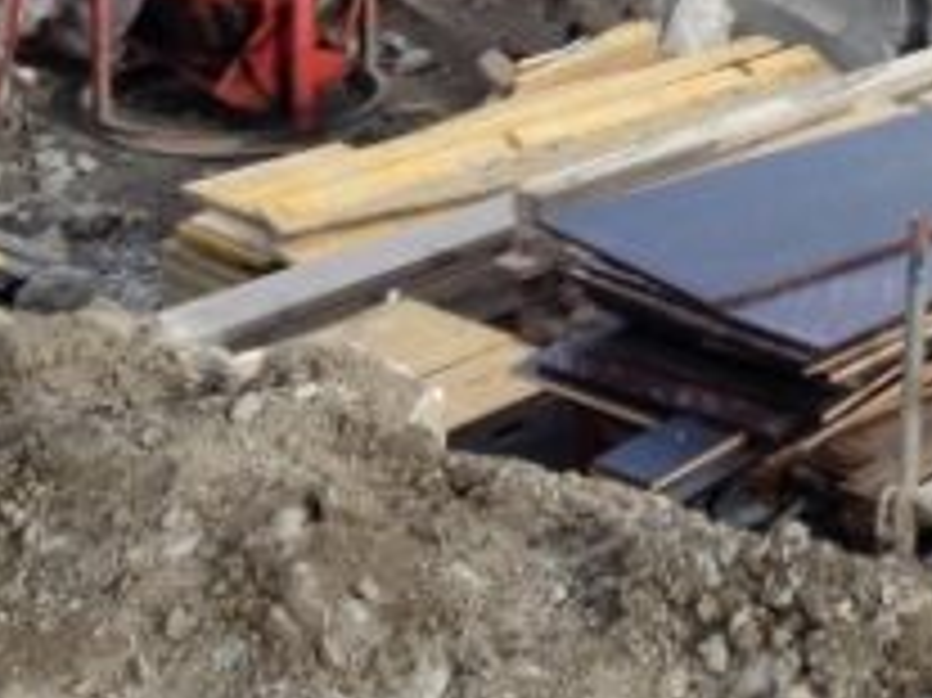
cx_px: 1207
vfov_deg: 10.8
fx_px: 3498
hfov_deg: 14.5
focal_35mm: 130
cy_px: -482
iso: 50
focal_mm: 4.28
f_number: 2.4
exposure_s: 1/336
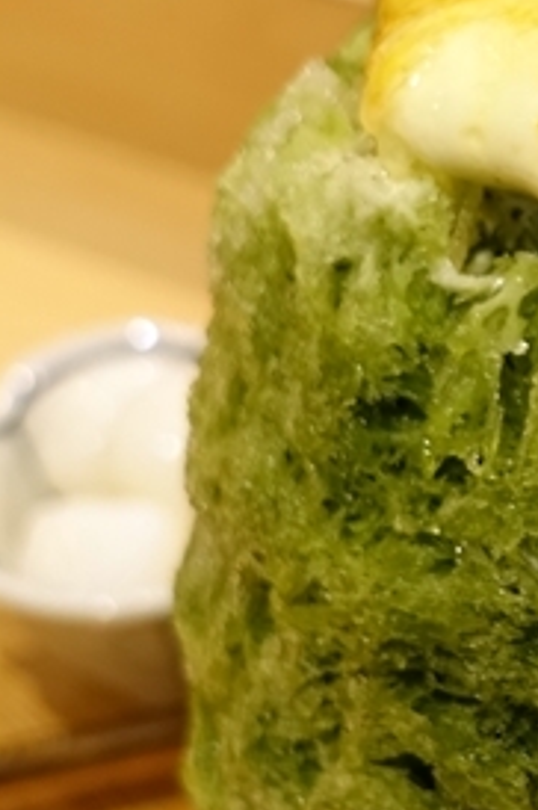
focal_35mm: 117
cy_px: 275
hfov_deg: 11.1
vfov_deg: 17.5
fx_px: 2629
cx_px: 876
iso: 500
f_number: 2.8
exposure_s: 1/40
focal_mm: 11.81
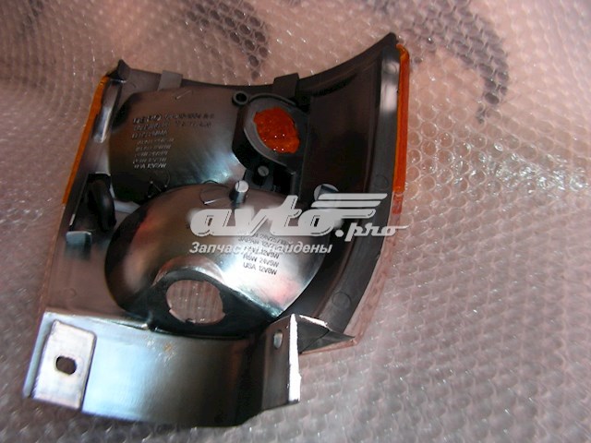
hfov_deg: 49.0
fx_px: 649
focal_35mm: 38
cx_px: 296
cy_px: 222
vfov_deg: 37.7
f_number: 3.5
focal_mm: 6.3
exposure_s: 1/30
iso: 50
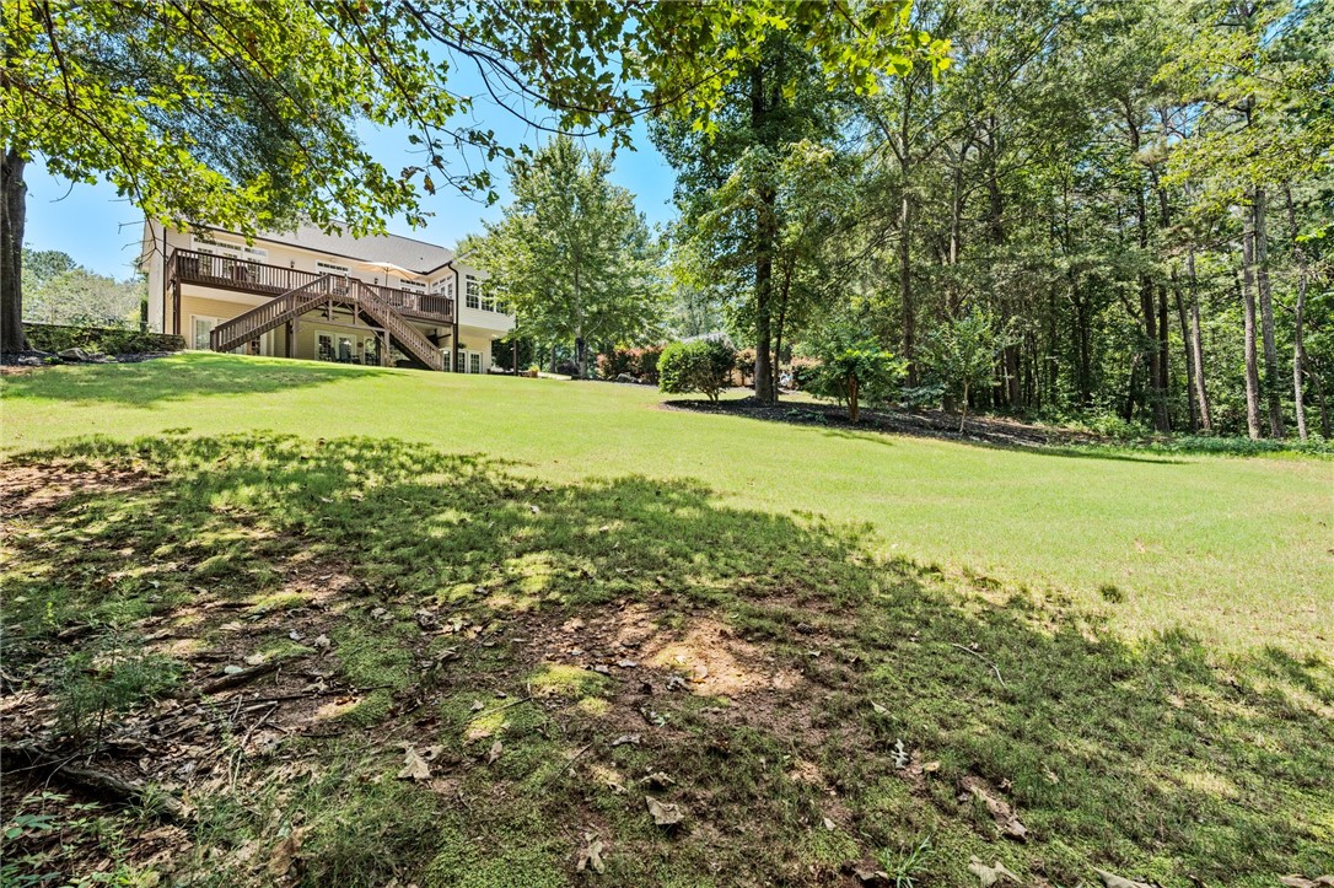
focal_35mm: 16
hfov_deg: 96.8
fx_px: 593
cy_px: 444
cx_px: 667
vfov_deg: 73.7
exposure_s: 1/500
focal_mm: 16
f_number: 9
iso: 250
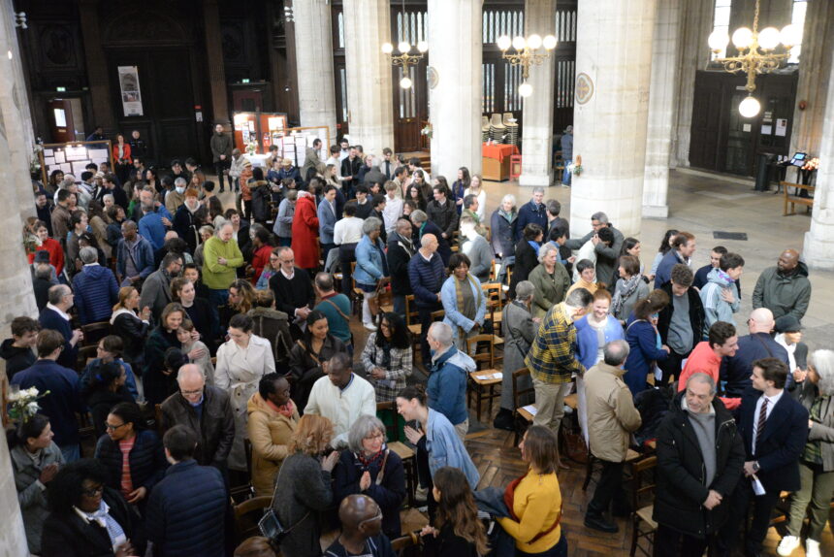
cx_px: 417
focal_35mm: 32
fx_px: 742
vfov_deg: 41.1
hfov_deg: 58.7
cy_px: 278
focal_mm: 32
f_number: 3
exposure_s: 1/160
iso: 6400
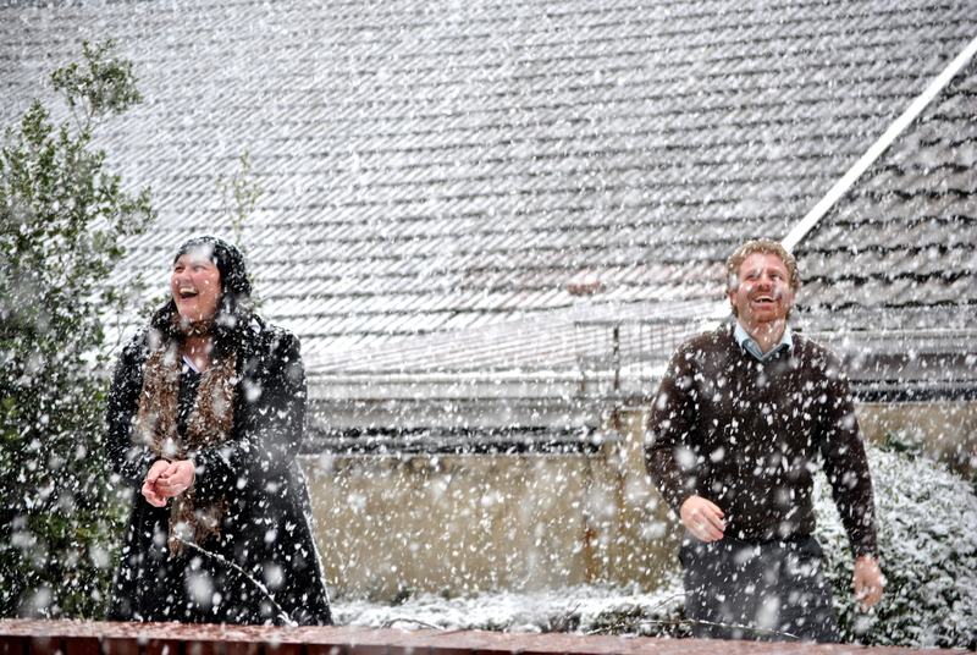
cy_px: 328
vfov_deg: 11.2
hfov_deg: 16.6
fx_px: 3343
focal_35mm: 123
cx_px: 488
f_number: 4.2
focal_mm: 82
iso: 320
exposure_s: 1/125
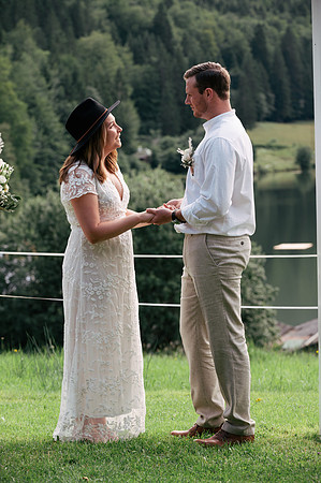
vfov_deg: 16.4
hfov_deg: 10.9
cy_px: 242
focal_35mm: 125
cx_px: 160
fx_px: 1676
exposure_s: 1/250
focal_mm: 125
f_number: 7.1
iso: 500
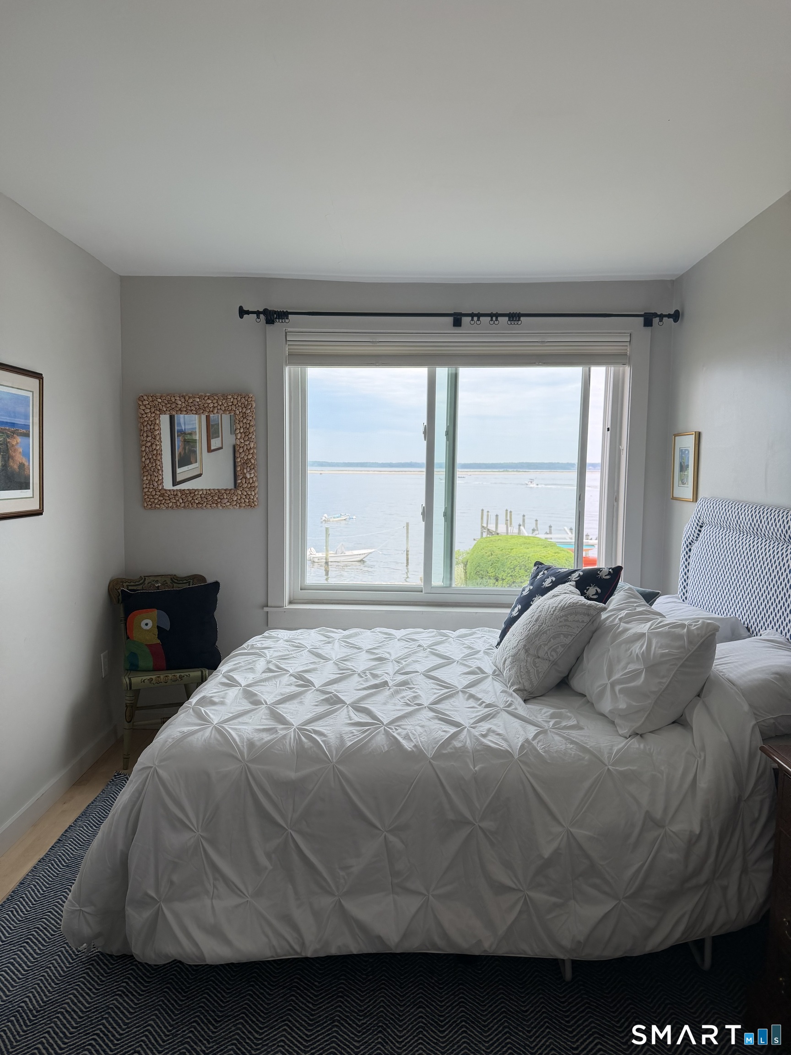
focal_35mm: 24
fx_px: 731
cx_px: 396
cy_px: 528
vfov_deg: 71.6
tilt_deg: -3.9
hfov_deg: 56.8
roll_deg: -1.8
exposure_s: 1/514
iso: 100
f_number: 1.78
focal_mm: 6.76
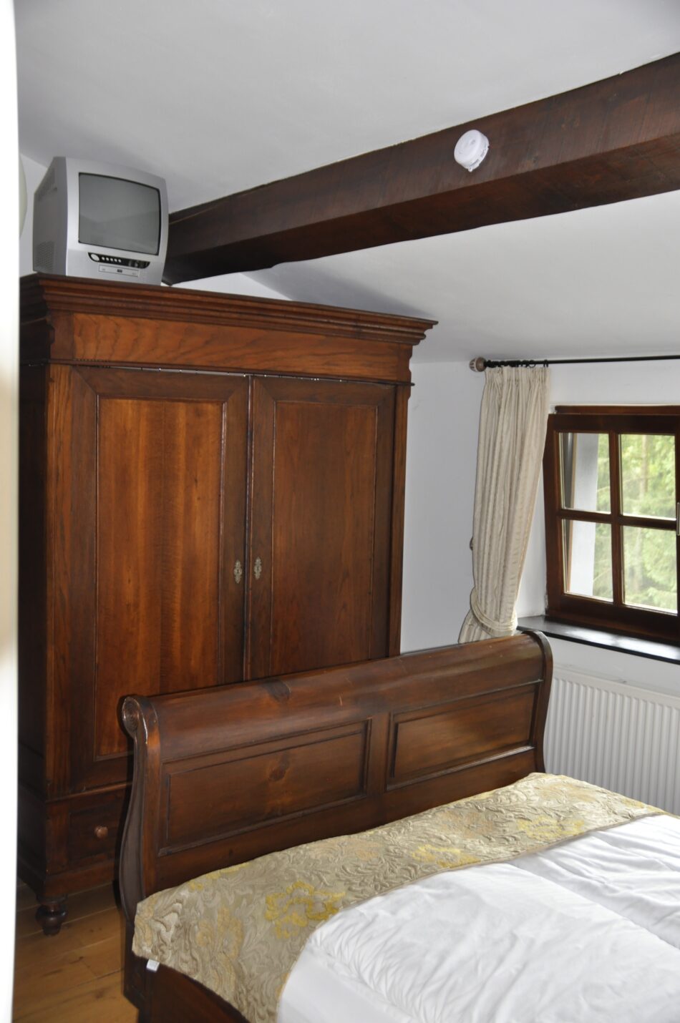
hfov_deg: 35.4
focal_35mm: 38
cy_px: 512
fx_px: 1065
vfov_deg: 51.3
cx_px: 340
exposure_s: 1/60
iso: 800
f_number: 3.8
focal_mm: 25
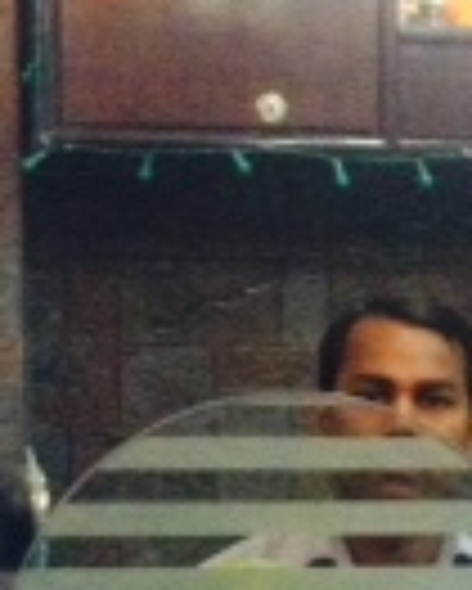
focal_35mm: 167
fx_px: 2913
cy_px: 631
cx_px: 472
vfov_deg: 11.4
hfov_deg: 9.2
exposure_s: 1/20
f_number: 2.4
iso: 400
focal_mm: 4.28
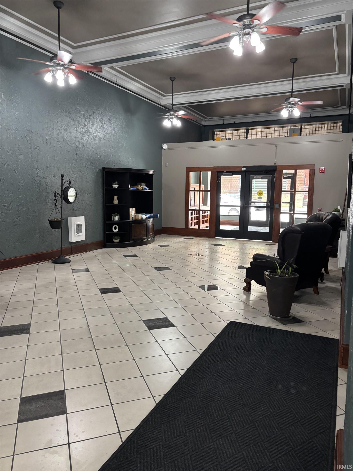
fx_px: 354
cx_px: 176
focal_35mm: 26
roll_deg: -2.6
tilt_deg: -7.2
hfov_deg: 53.1
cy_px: 236
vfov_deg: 67.3
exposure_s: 1/60
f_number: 1.6
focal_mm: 5.96
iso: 320
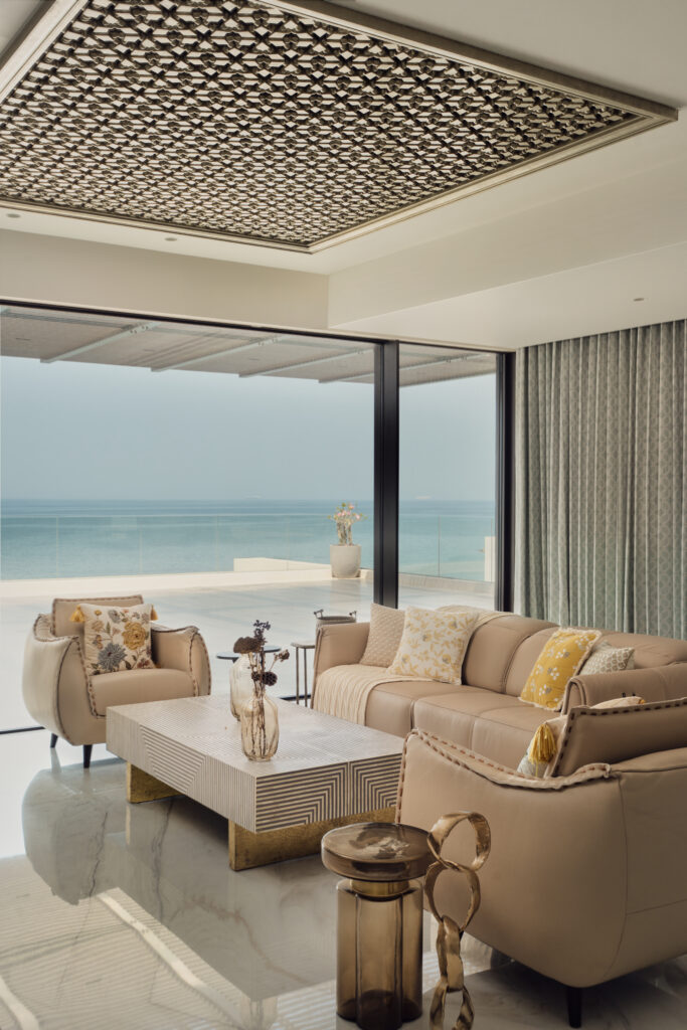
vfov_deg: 52.7
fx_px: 1039
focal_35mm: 36
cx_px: 344
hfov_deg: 36.6
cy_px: 515
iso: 160
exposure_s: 1/30
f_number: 9
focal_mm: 36.3
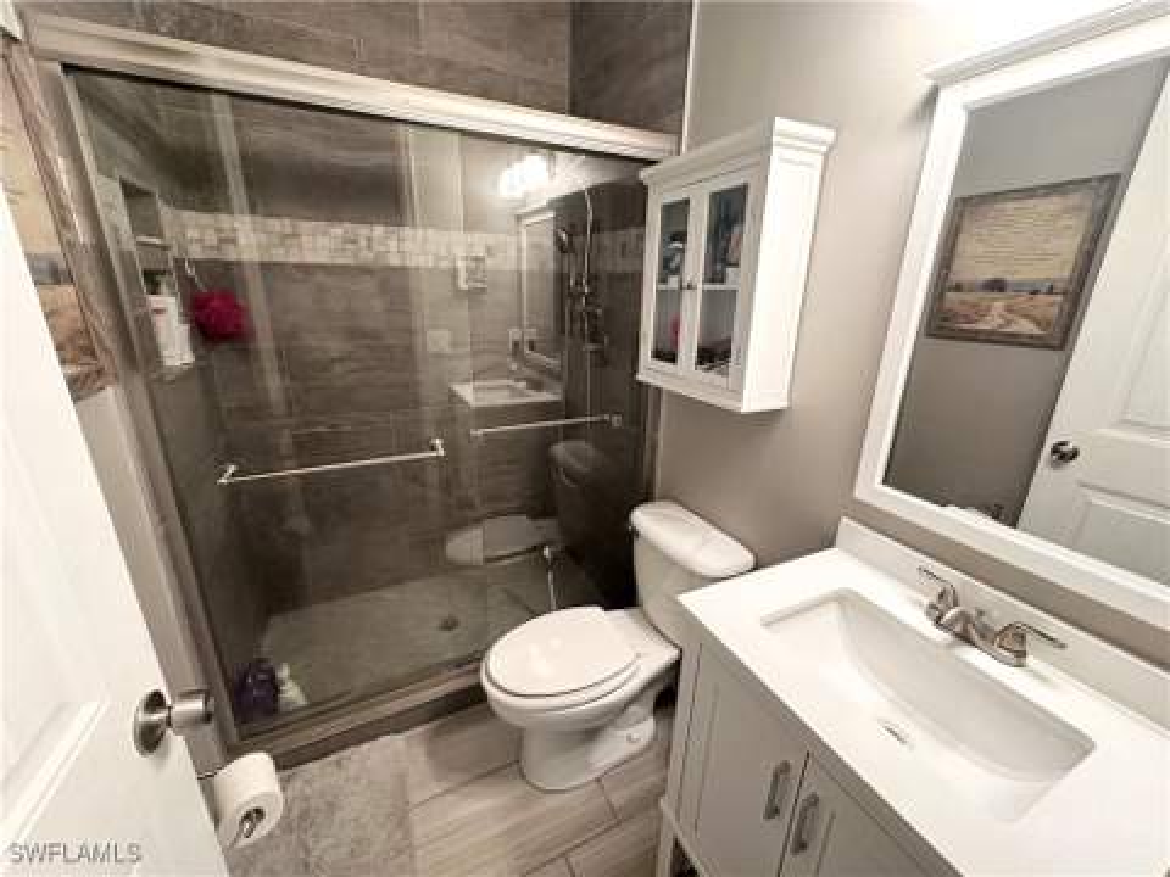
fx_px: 473
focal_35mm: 14
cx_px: 585
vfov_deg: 85.7
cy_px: 438
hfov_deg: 102.1
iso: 320
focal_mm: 2.22
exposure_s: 1/60
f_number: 2.2
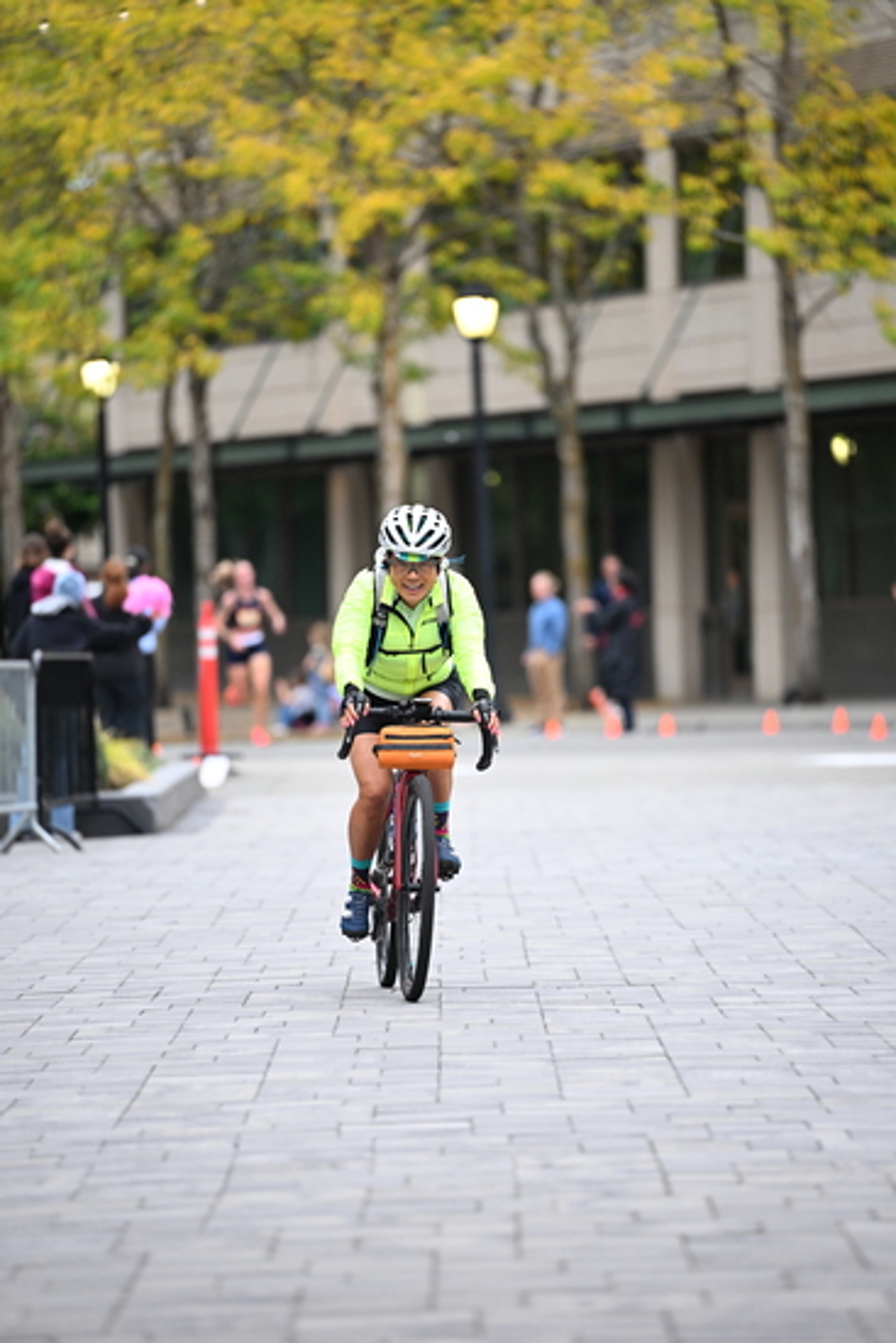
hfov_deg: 6.9
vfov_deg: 10.3
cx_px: 448
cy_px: 672
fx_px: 7461
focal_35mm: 200
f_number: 2.8
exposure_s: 1/800
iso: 1600
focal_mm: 200
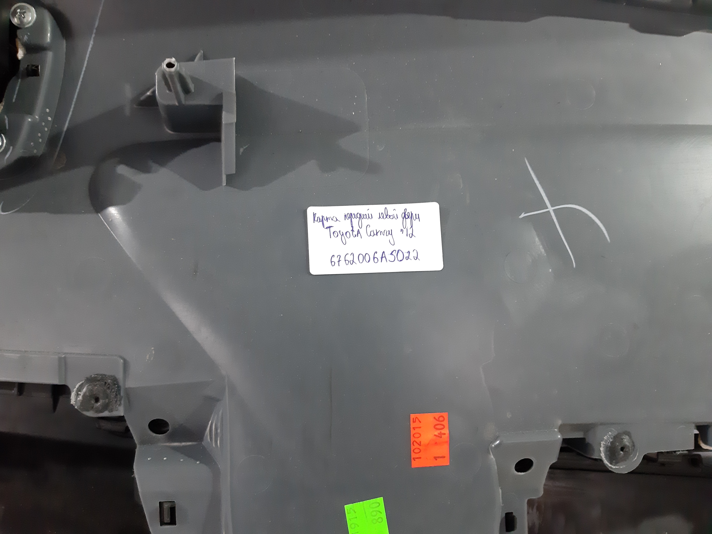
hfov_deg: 65.3
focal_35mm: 27
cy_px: 267
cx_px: 356
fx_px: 555
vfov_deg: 51.4
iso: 500
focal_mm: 3.93
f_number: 1.7
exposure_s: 1/50
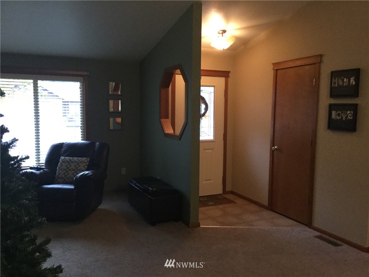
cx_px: 184
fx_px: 330
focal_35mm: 31
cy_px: 138
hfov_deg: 58.4
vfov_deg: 45.4
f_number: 2.4
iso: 200
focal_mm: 3.3
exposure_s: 1/30
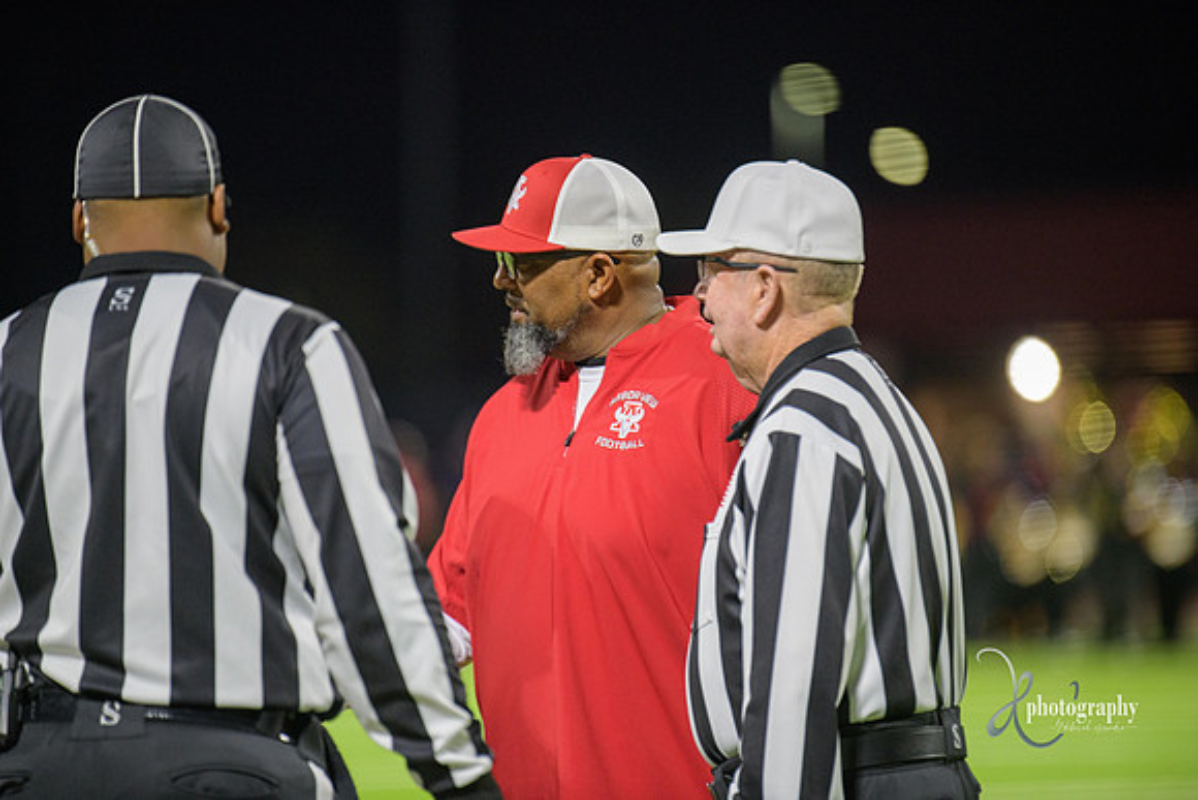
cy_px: 400
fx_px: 9985
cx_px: 599
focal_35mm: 300
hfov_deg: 6.9
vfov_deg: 4.6
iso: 1250
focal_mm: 300
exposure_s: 1/250
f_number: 2.8
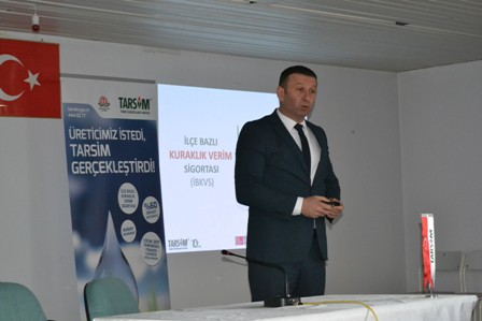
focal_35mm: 82
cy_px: 160
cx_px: 241
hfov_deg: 24.6
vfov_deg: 16.6
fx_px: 1105
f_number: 5.6
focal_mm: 55
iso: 3200
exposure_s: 1/60
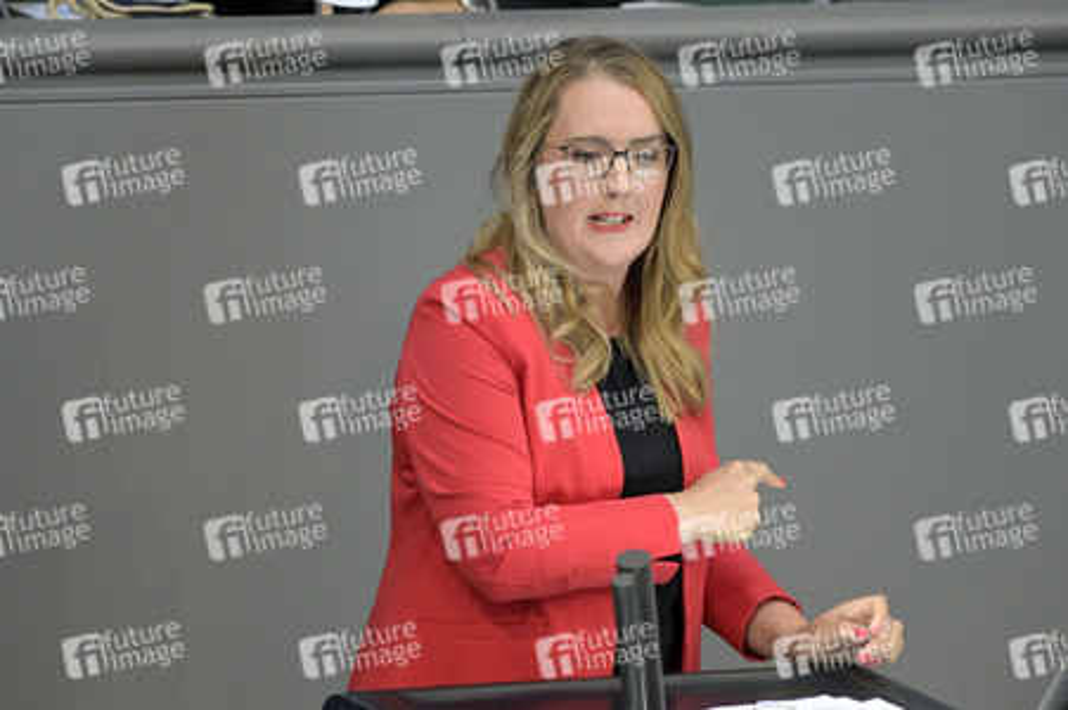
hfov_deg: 4.1
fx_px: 14822
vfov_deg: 2.7
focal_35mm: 500
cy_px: 355
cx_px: 534
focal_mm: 500
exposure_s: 1/400
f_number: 5.6
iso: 8000
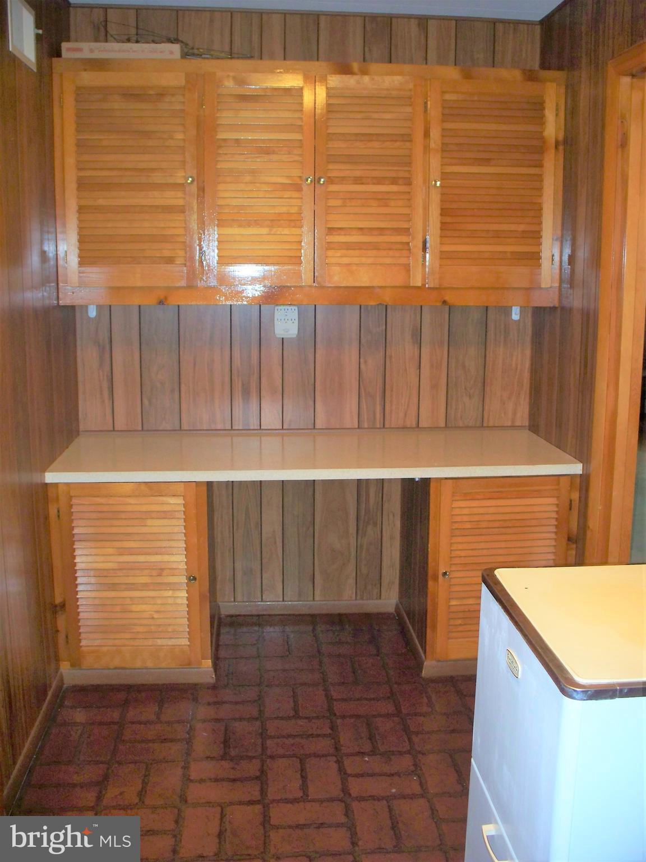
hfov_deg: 39.7
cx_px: 323
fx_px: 896
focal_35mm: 36
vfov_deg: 51.4
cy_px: 431
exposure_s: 1/30
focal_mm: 7.54
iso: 200
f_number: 2.8
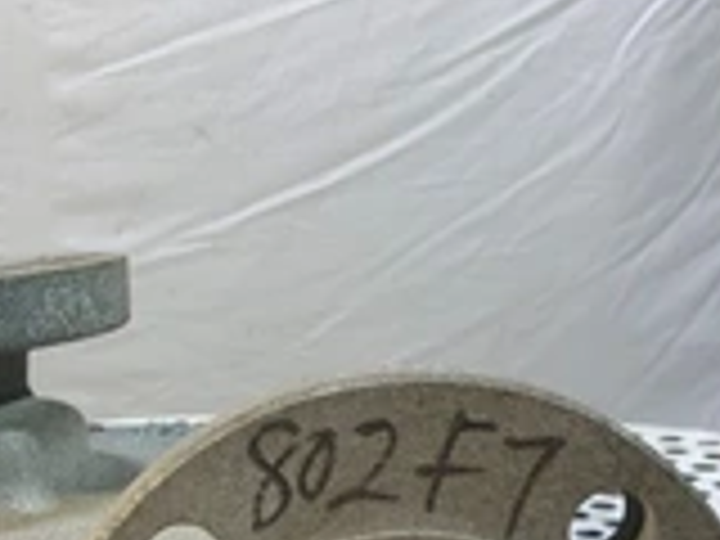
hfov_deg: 28.6
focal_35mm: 65
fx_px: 1352
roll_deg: +6.0
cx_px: 68
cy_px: 657
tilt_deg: -22.4
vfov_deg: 21.0
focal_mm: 4.25
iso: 40
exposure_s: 1/120
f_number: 1.8
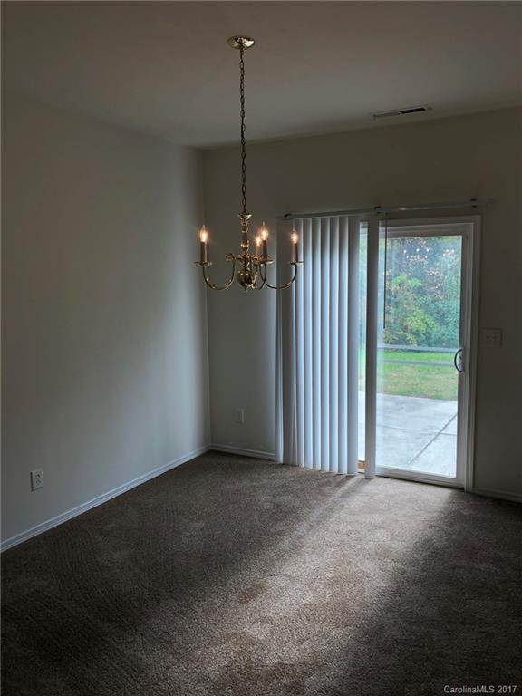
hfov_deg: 48.2
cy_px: 348
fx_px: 583
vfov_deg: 61.7
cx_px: 261
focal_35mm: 29
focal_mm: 3.99
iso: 40
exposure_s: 1/120
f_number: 1.8
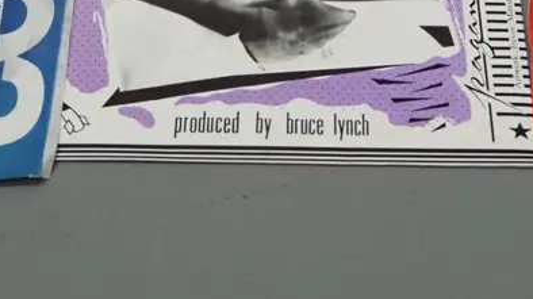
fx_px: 1681
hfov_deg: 18.0
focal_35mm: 119
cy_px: -181
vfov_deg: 9.8
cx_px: 298
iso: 3200
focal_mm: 21
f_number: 4.5
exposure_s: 1/500
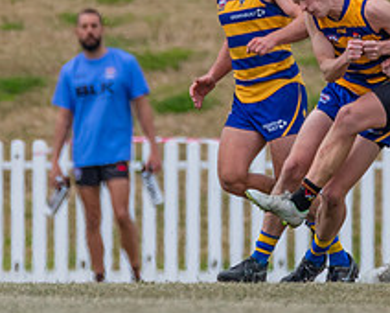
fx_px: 23545
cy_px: 73
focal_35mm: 2038
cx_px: 278
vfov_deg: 0.8
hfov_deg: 0.9
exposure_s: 1/1600
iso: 800
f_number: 7.1
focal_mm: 600
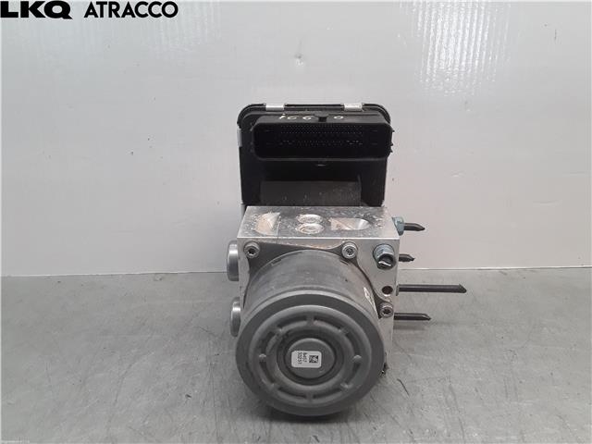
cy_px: 222
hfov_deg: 63.4
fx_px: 479
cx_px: 296
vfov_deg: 49.7
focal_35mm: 28
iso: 64
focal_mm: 2.91
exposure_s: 1/100
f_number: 1.9
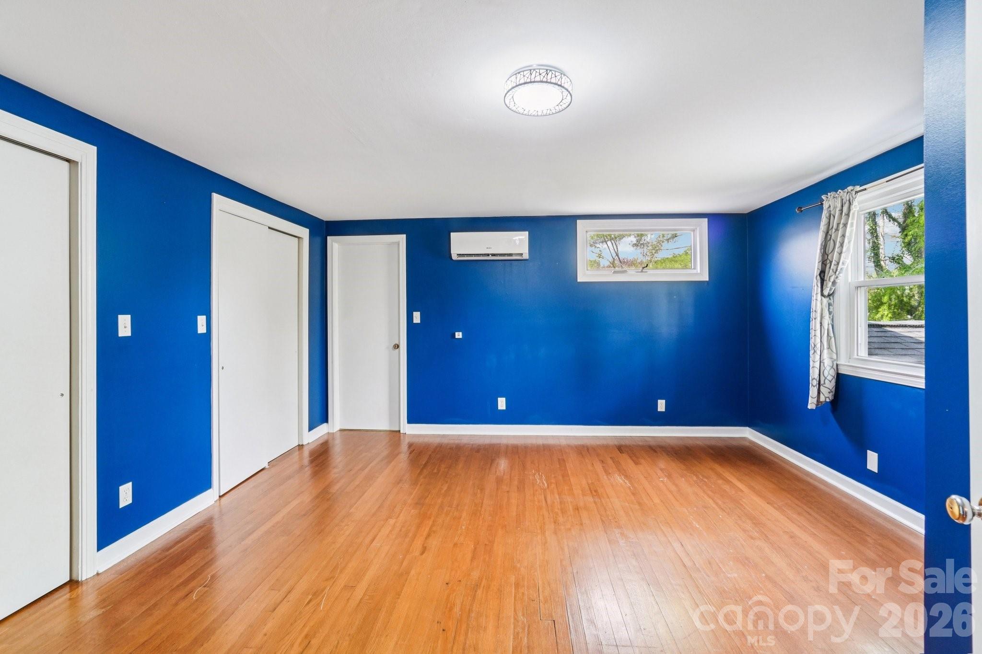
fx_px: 409
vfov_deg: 77.3
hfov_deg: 100.4
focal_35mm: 15
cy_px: 327
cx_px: 491
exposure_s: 1/6
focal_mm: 10
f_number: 8
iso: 400
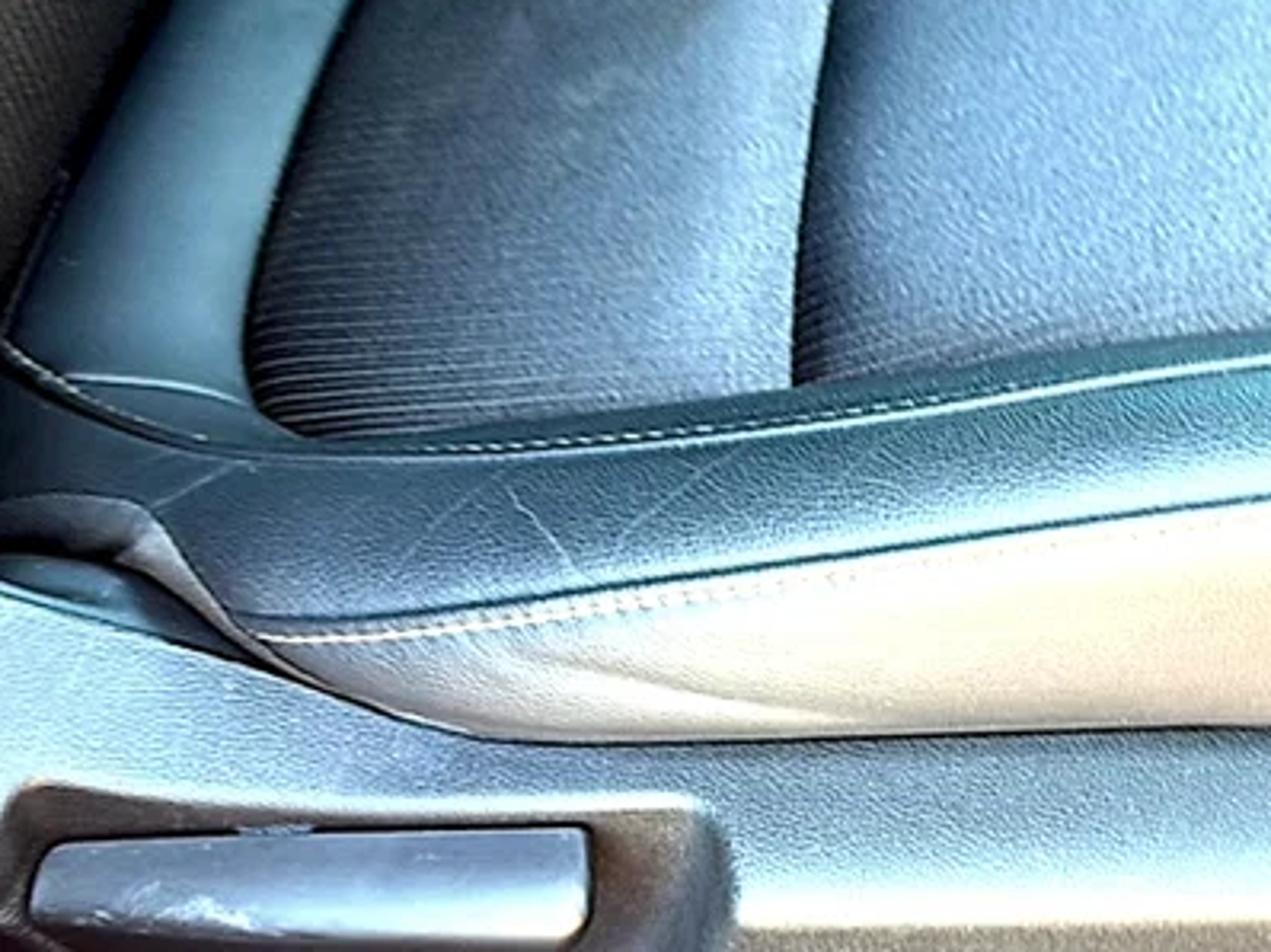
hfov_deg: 40.5
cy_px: 615
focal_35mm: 44
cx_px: 1086
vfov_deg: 32.6
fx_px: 1615
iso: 64
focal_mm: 6.86
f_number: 1.78
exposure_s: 1/55
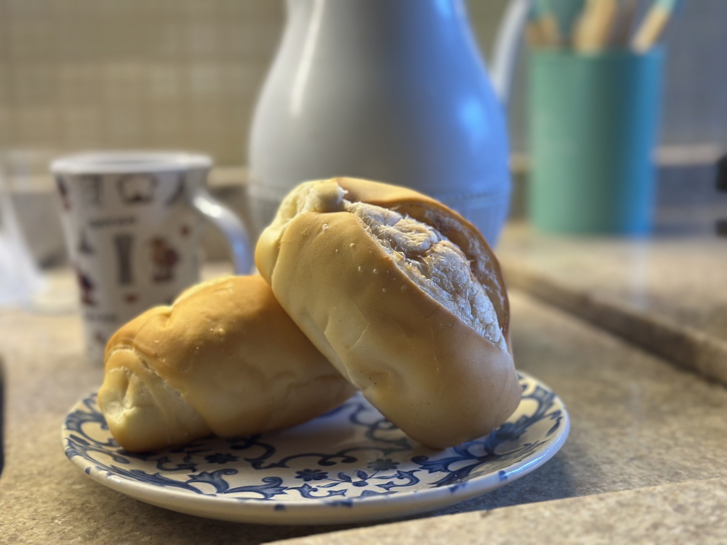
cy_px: 272
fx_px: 1008
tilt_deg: -11.3
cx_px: 364
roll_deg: +0.4
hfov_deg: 39.7
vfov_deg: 30.3
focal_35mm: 48
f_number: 1.78
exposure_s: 1/60
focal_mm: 6.86
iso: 200
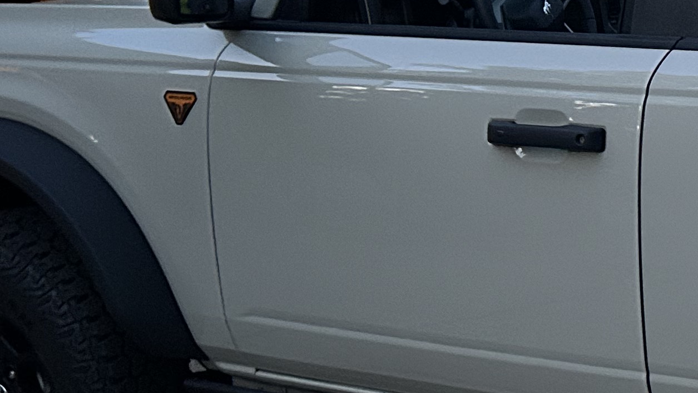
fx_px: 1684
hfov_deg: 21.5
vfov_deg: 13.3
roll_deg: +0.8
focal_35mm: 91
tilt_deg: -9.1
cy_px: 131
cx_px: 863
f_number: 1.5
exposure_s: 1/30
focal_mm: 5.7
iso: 800
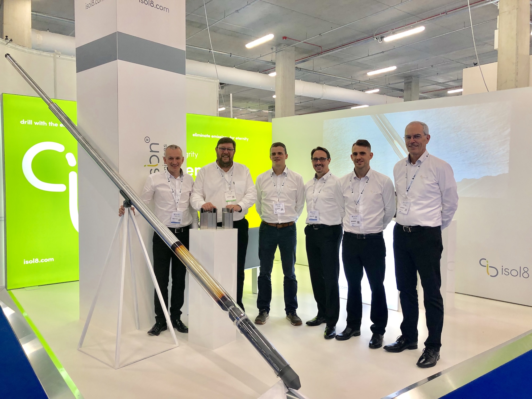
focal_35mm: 28
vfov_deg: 49.7
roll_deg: -1.3
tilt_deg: -3.0
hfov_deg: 63.4
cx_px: 266
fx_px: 430
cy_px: 200
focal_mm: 4
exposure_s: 1/33
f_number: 1.8
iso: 25
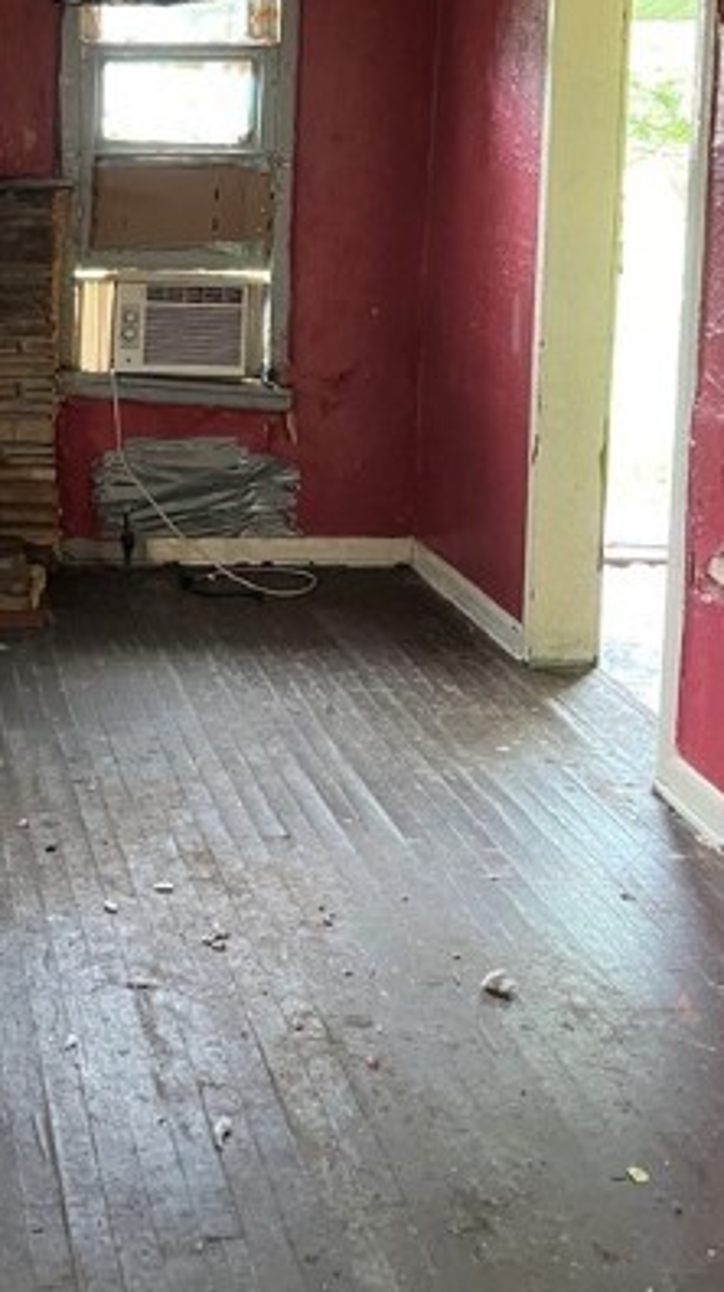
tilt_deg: -5.8
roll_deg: -0.3
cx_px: -52
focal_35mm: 55
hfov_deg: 20.8
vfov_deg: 37.3
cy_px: 378
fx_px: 1882
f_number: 1.5
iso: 640
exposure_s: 1/40
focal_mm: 5.7
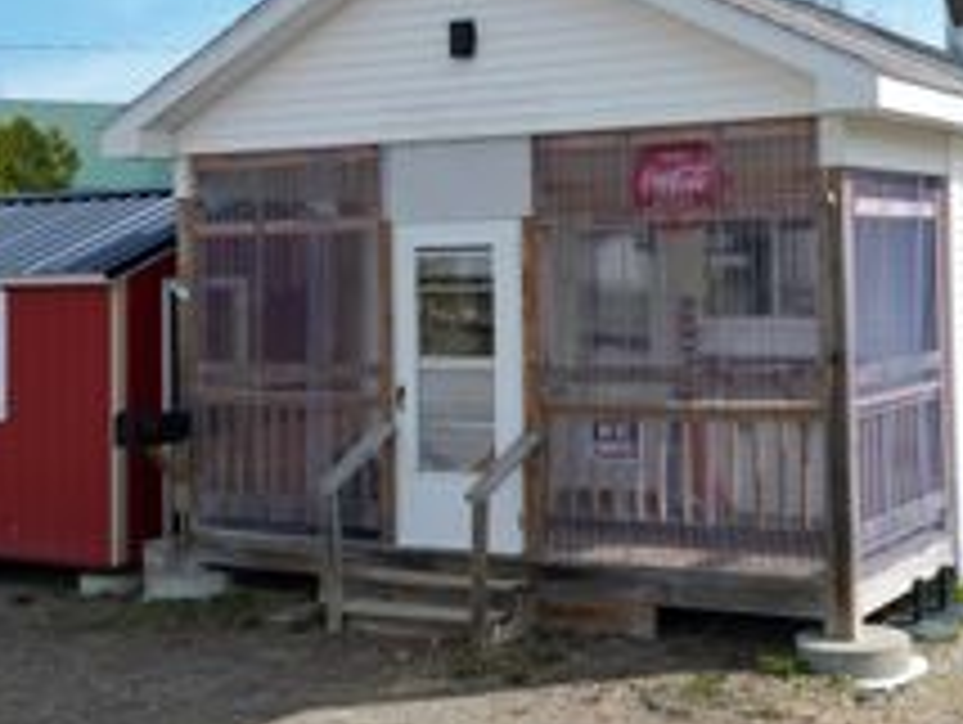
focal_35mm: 56
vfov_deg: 26.0
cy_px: 223
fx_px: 1560
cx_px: 639
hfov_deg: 34.0
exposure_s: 1/3200
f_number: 1.7
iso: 130
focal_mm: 6.72
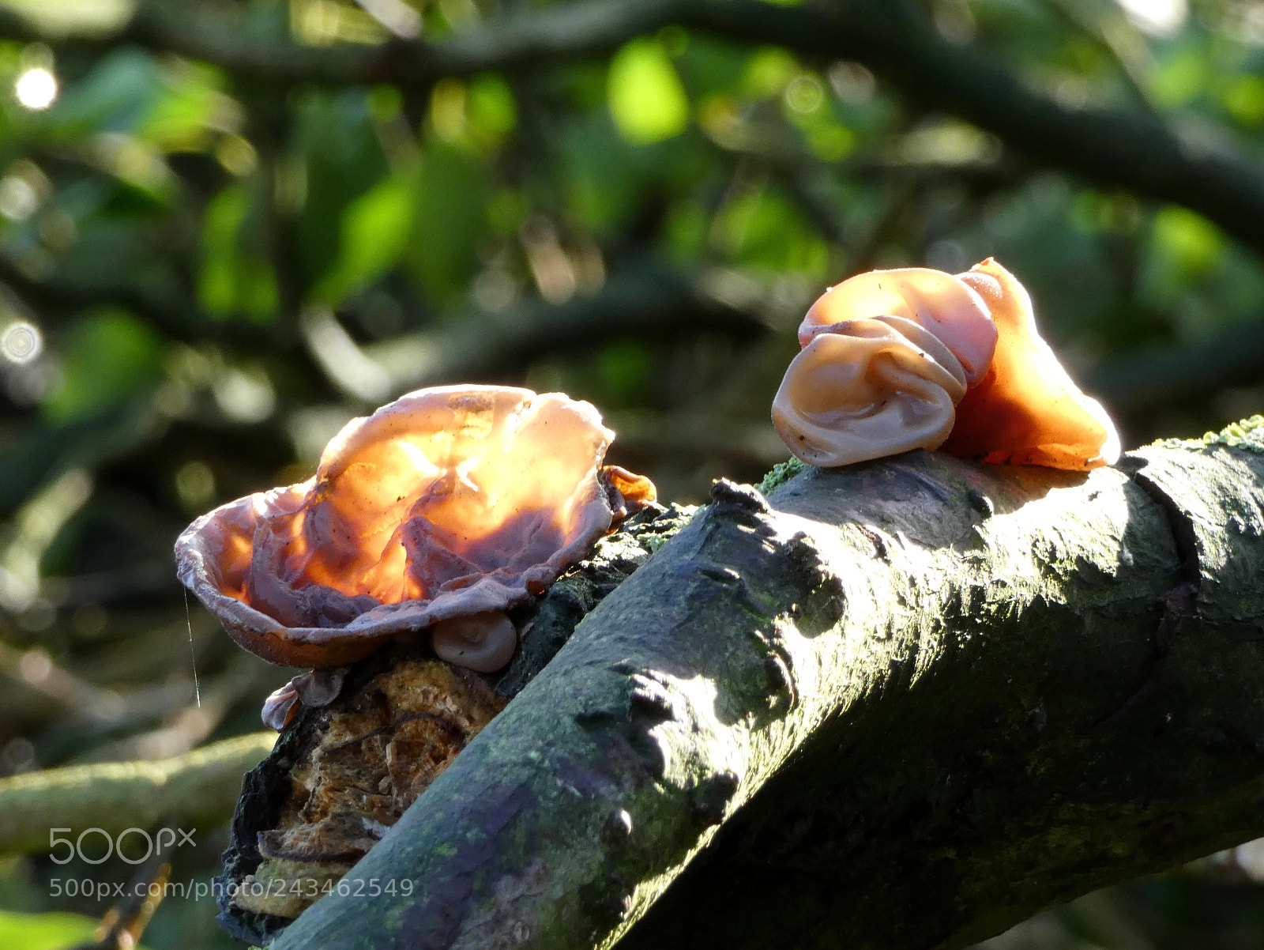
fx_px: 6686
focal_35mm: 183
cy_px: 475
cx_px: 632
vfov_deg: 8.1
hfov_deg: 10.8
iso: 200
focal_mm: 32.7
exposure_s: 1/80
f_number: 5.5
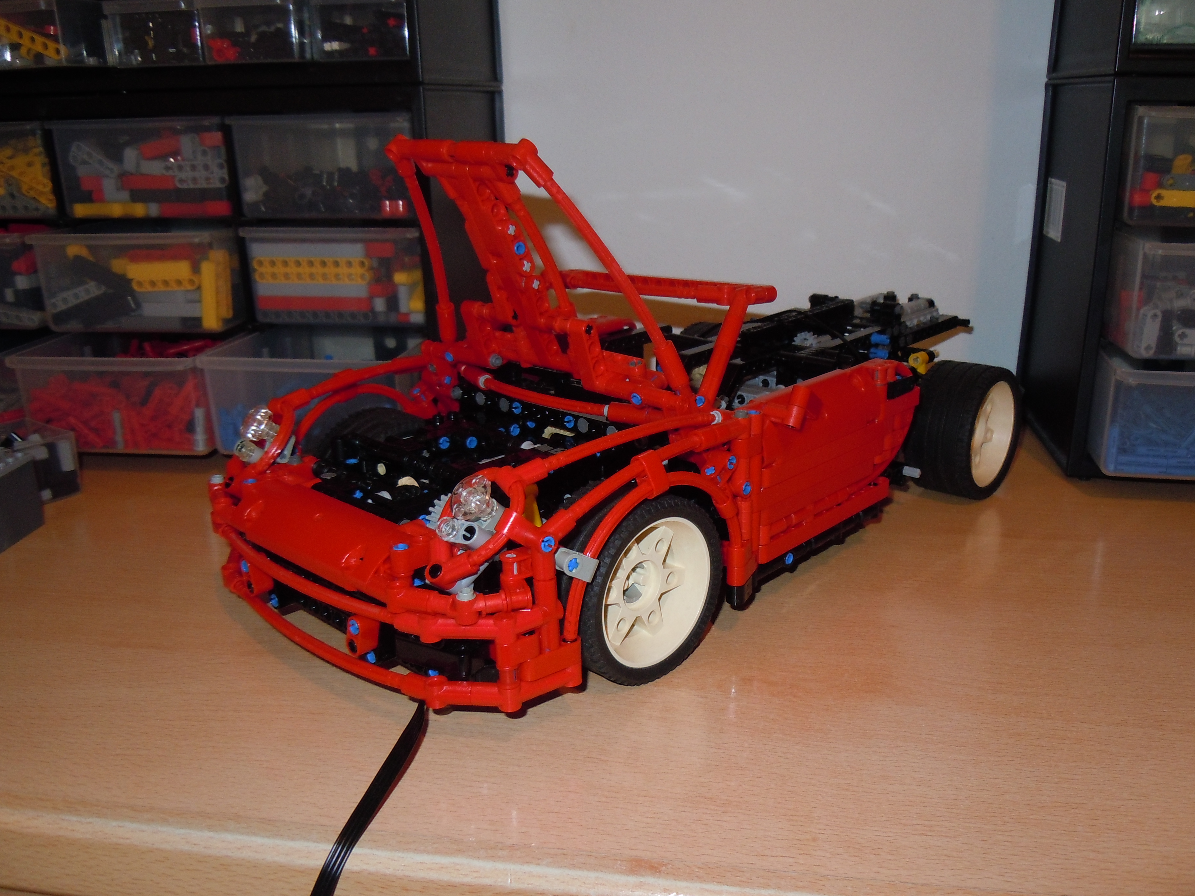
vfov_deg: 46.8
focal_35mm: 30
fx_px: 1036
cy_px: 448
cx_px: 598
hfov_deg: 60.0
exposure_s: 1/30
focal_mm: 5.4
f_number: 3.5
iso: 200
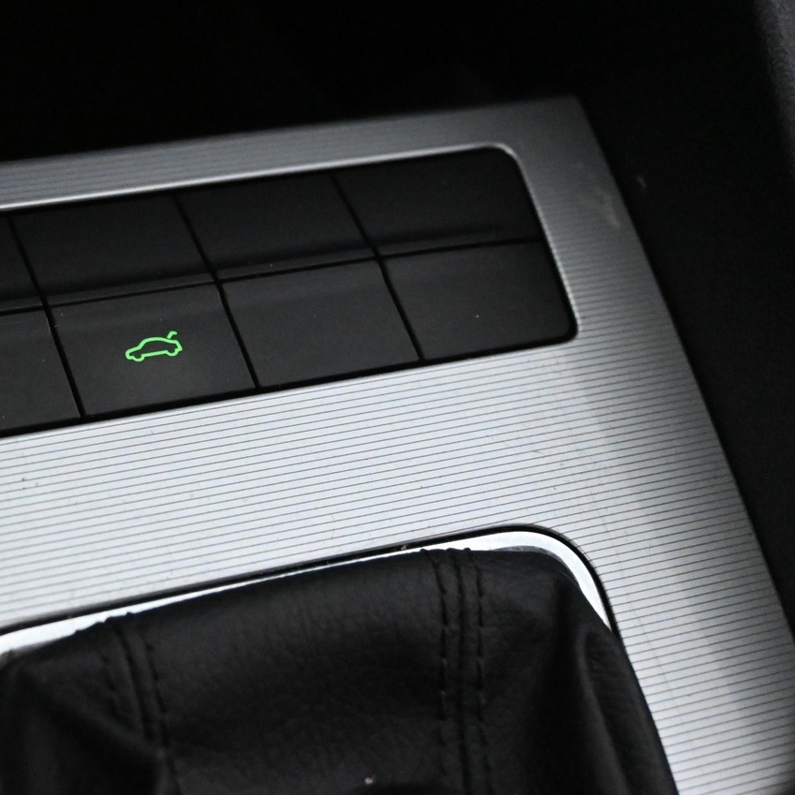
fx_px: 1928
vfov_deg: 23.2
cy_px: 307
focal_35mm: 74
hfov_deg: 22.8
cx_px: 97
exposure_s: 1/50
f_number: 4.8
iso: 9000
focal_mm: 30.5
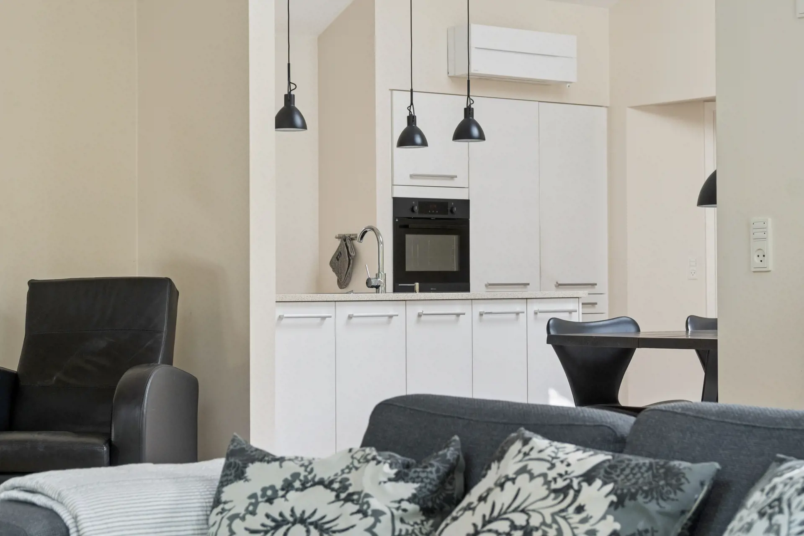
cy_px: 268
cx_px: 402
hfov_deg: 27.5
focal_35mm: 74
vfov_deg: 18.5
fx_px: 1641
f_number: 5.6
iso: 200
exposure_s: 1/60
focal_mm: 49
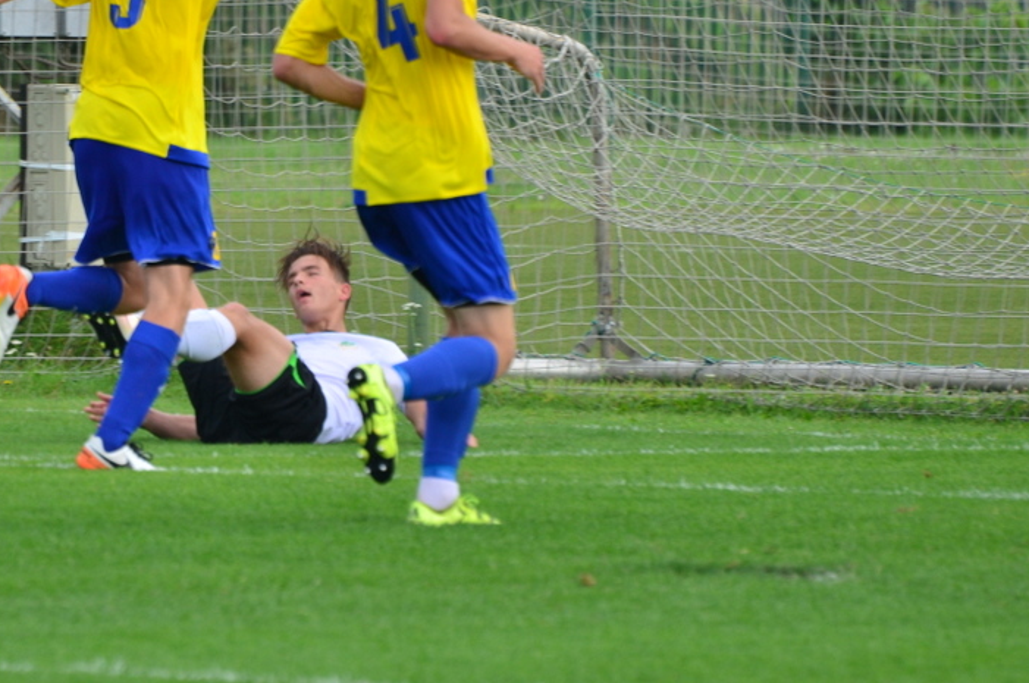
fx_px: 21974
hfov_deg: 2.7
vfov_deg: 1.8
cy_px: 115
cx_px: 345
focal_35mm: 770
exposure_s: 1/500
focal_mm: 300
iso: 250
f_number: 5.6
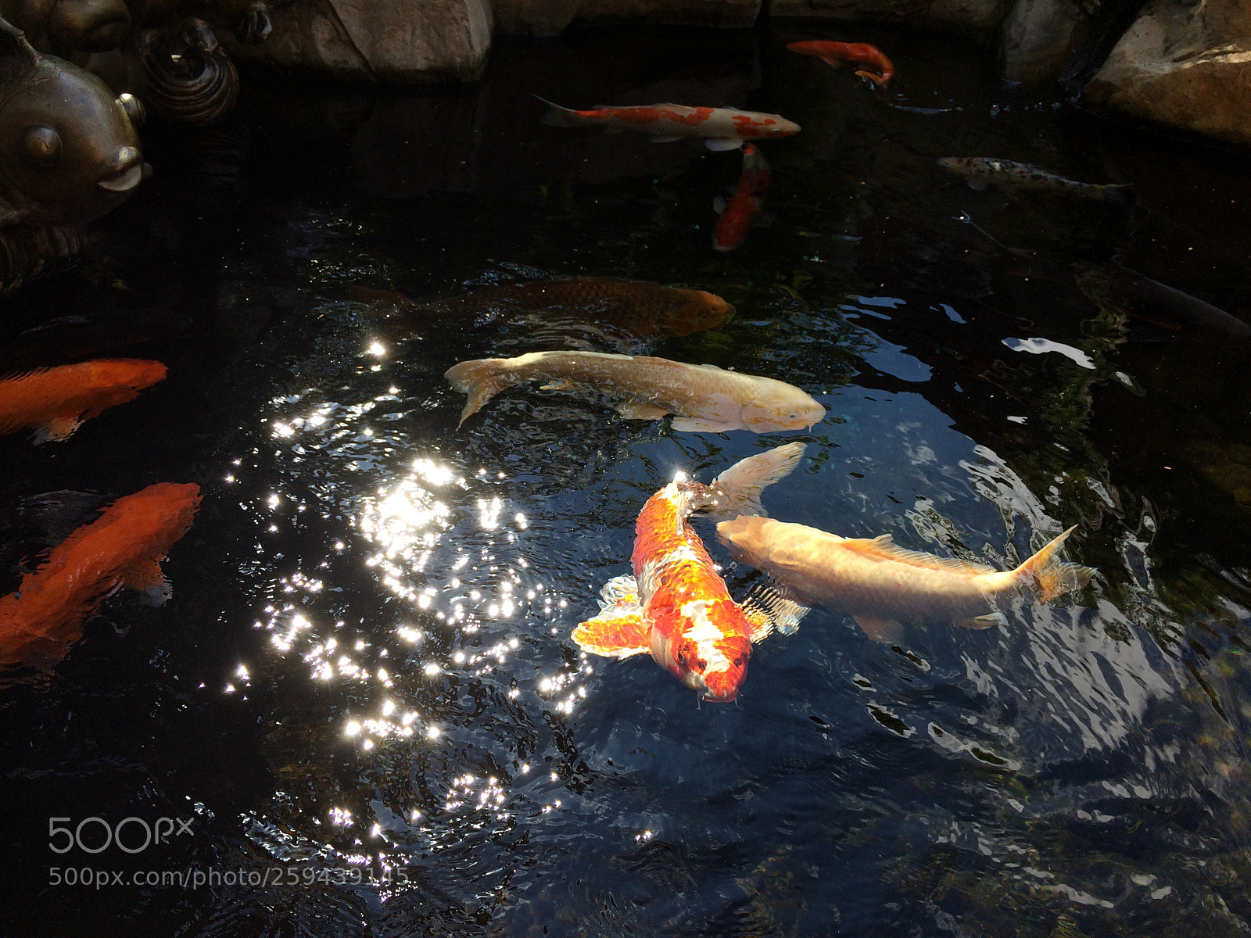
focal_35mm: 29
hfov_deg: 61.7
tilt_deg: -38.7
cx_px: 626
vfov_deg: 48.2
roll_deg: -1.9
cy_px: 469
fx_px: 1048
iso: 32
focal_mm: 4.15
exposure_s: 1/720
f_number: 2.2
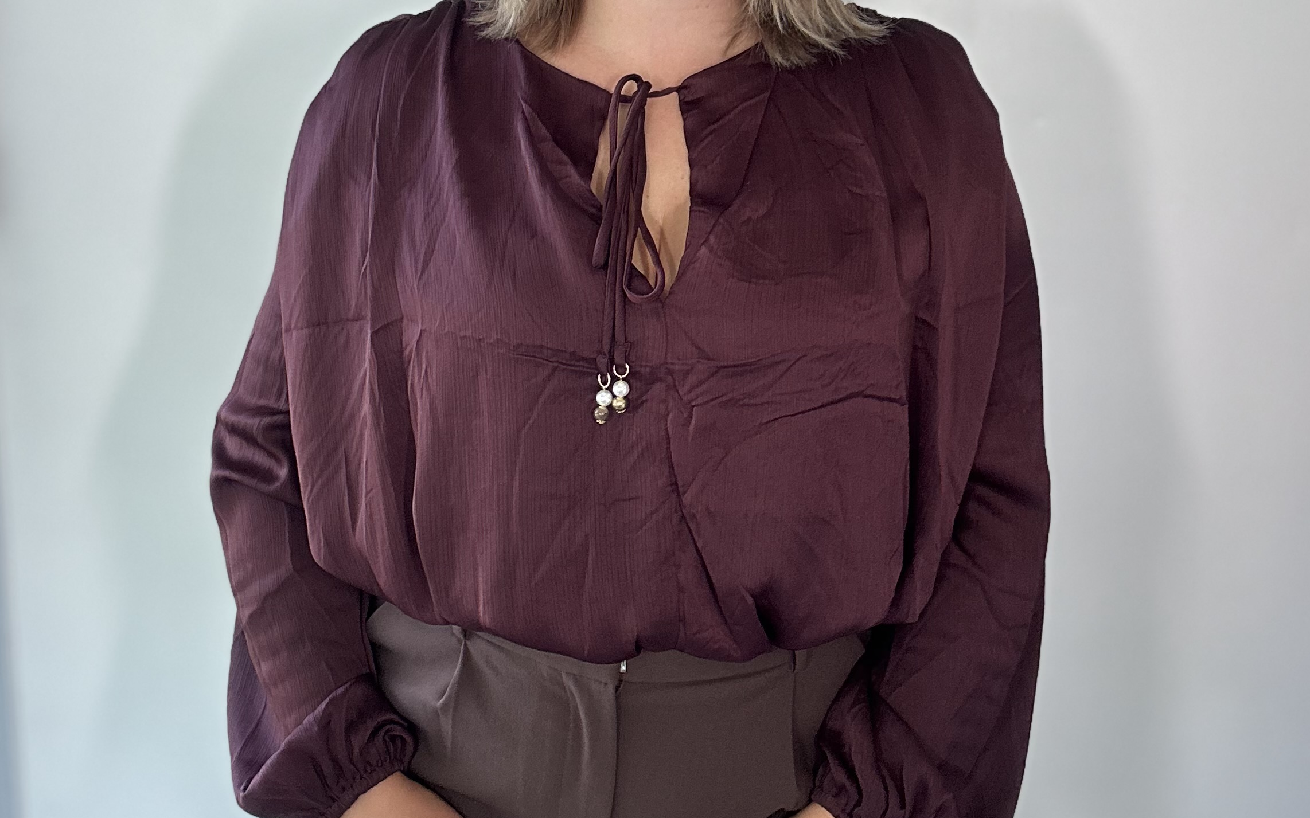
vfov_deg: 29.6
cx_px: 655
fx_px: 1535
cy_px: 271
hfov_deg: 46.2
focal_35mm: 43
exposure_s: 1/121
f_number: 1.9
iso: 50
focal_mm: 2.69
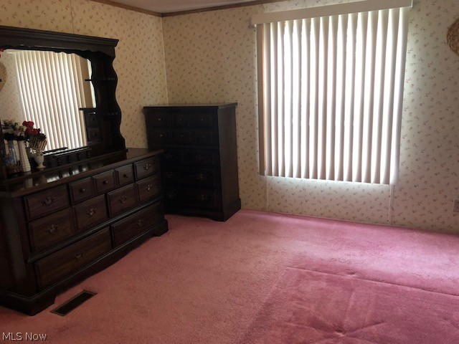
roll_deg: +2.7
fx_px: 371
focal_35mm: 28
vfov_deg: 49.7
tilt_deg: -12.7
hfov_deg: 63.4
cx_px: 230
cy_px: 172
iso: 40
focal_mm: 3.99
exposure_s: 1/17
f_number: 1.8
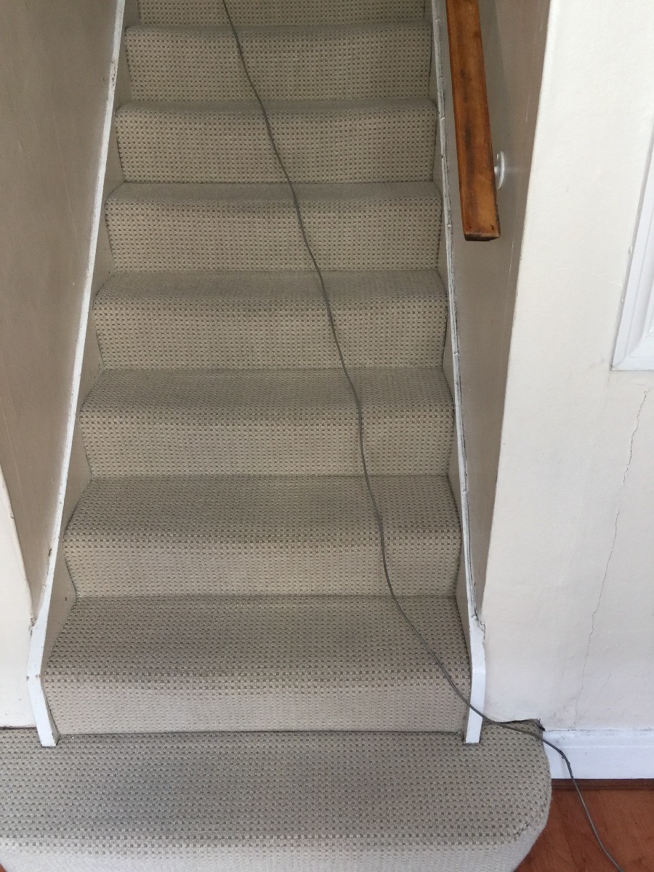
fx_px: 731
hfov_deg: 48.2
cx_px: 327
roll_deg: -0.5
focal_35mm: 29
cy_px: 436
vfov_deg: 61.7
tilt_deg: -29.3
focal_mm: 4.15
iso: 50
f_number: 2.2
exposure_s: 1/33
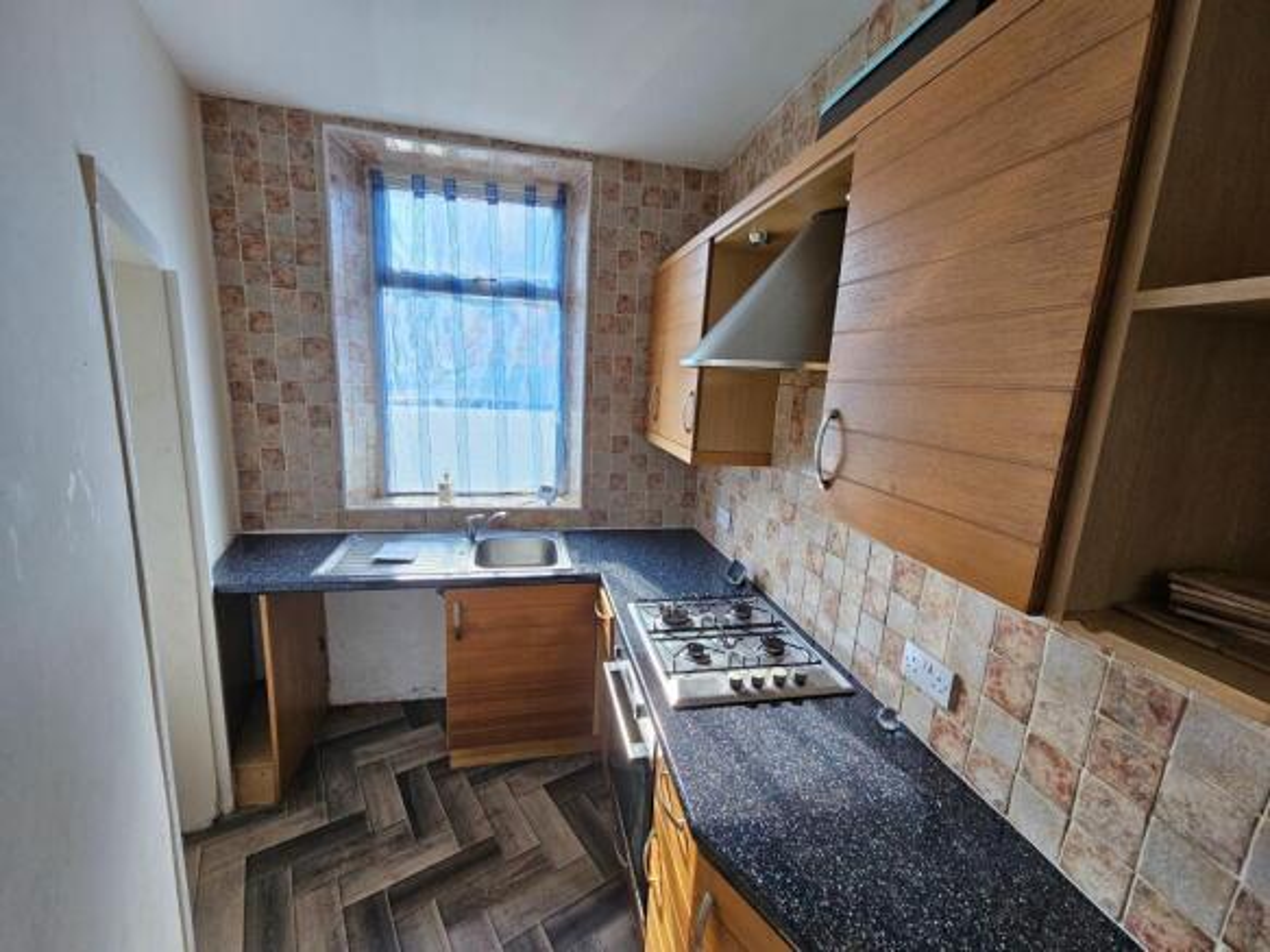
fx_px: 477
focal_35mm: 13
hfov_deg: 106.2
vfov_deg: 89.9
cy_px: 476
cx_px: 635
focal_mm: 2.2
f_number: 2.2
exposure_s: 1/50
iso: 80
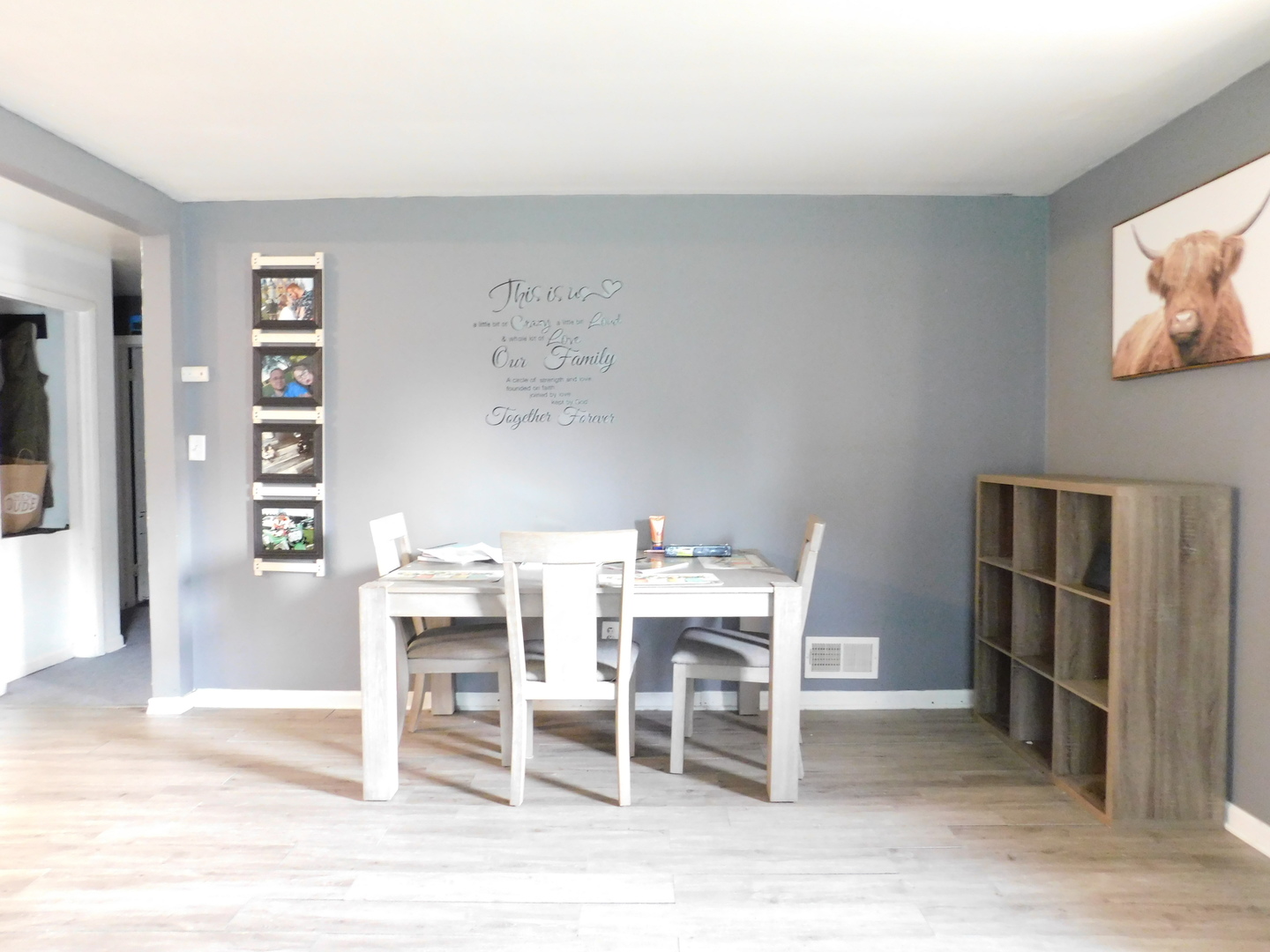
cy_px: 476
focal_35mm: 23
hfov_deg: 73.9
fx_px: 844
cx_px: 635
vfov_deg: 58.9
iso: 800
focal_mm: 4
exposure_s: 1/6
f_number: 3
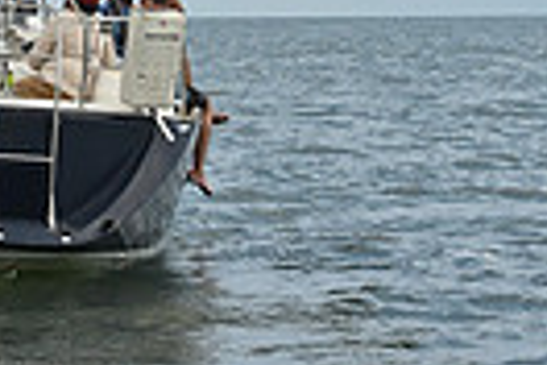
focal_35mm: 307
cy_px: -784
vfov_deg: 4.3
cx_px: -172
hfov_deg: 6.7
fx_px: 4664
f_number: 8
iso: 320
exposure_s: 1/1250
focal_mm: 70
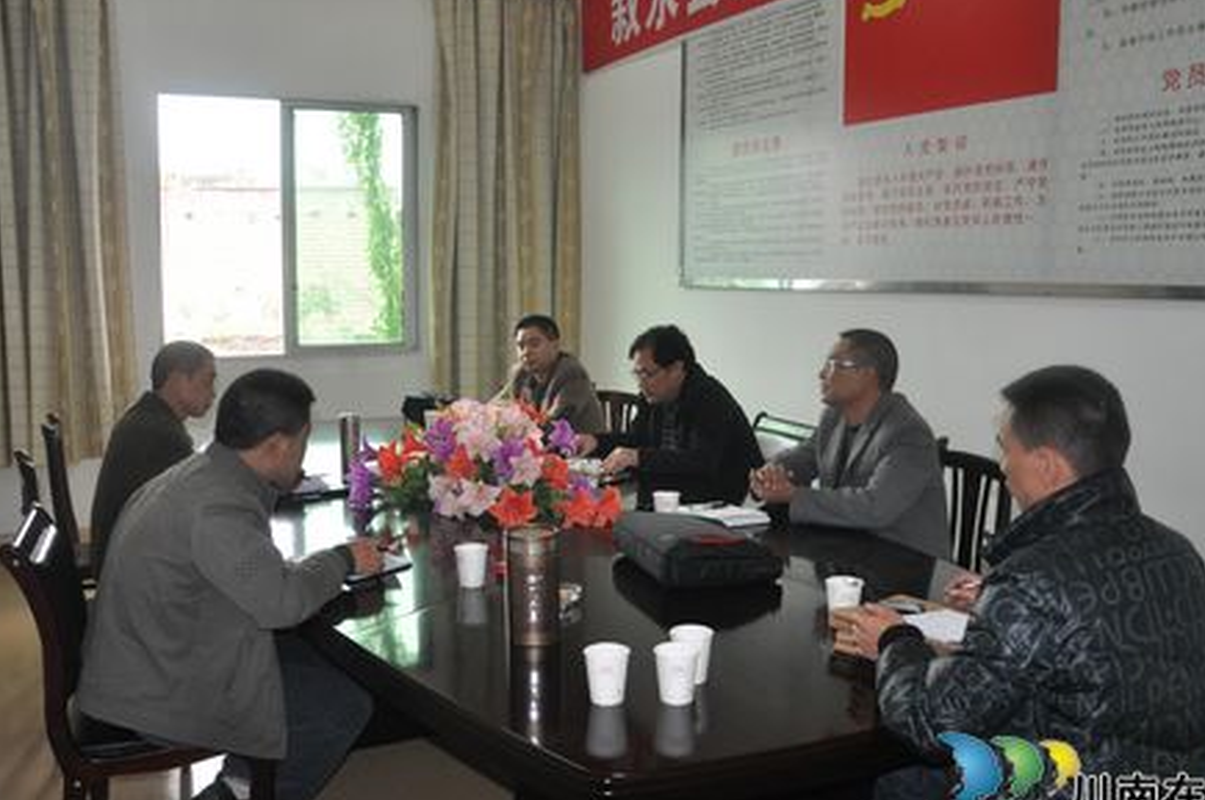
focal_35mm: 31
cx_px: 596
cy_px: 396
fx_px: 1036
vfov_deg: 42.2
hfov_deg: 60.3
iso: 800
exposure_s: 1/80
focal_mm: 18
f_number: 3.5
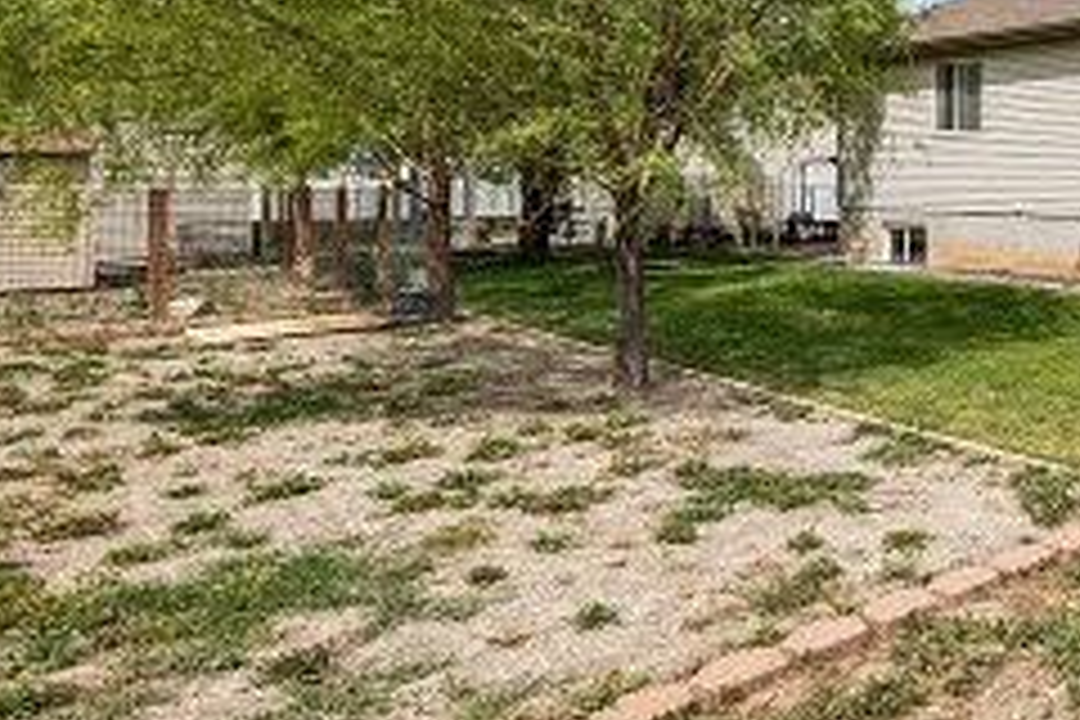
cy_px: 191
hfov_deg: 44.8
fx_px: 960
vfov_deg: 40.1
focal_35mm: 32
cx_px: 1184
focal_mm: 12
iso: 100
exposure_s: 1/320
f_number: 8
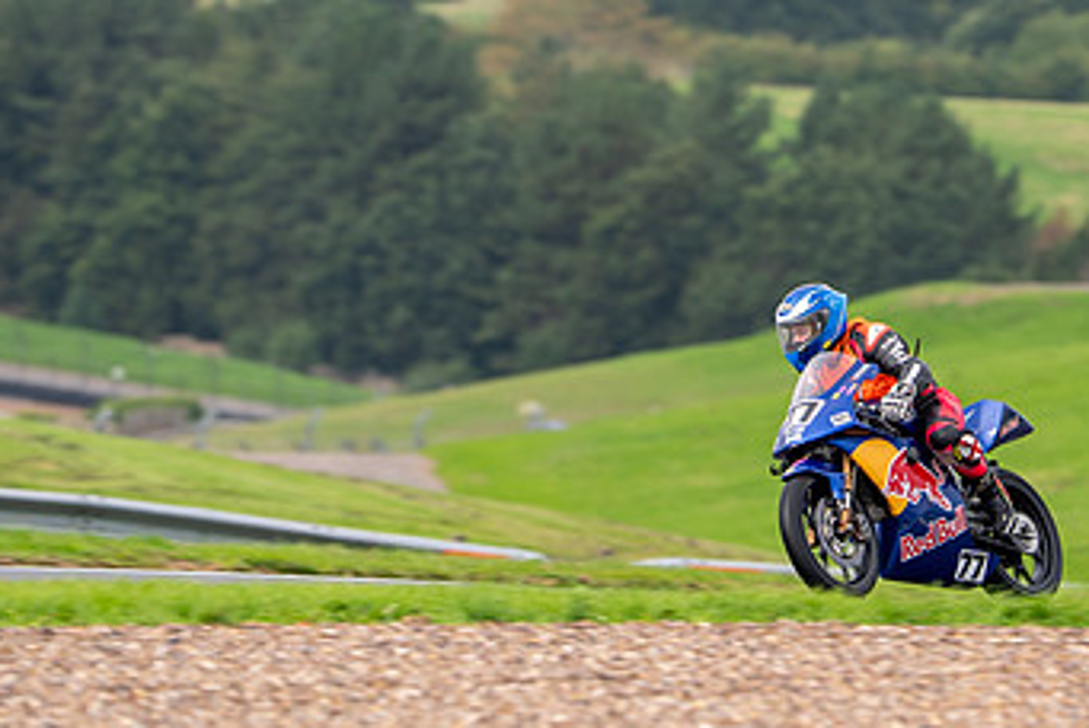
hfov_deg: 3.7
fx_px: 17045
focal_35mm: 563
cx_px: 981
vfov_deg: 2.4
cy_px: 171
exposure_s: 1/400
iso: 125
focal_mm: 300
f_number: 5.6
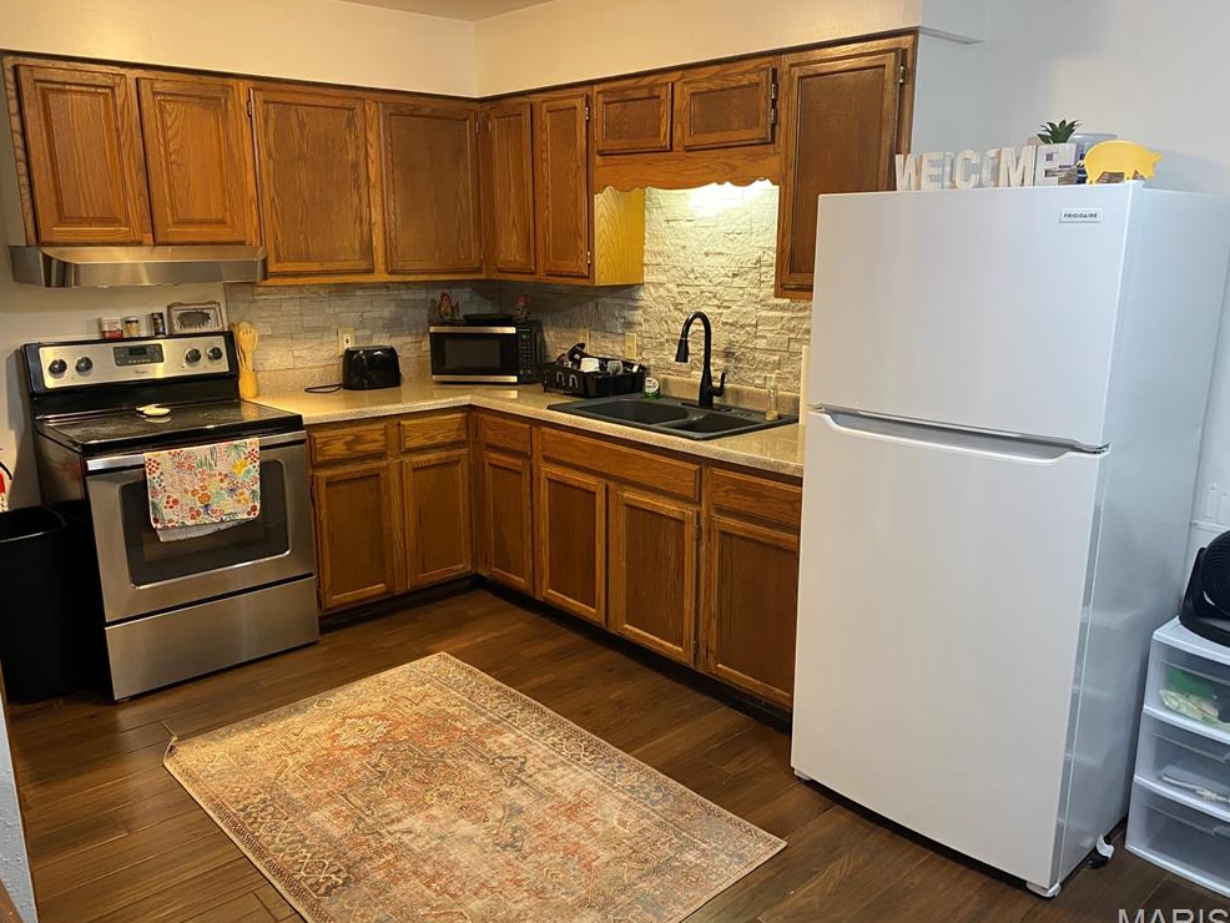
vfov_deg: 51.4
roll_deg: -0.1
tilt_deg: -13.4
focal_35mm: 27
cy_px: 470
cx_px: 604
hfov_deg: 65.3
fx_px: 960
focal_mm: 4.25
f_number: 1.8
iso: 250
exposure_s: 1/60
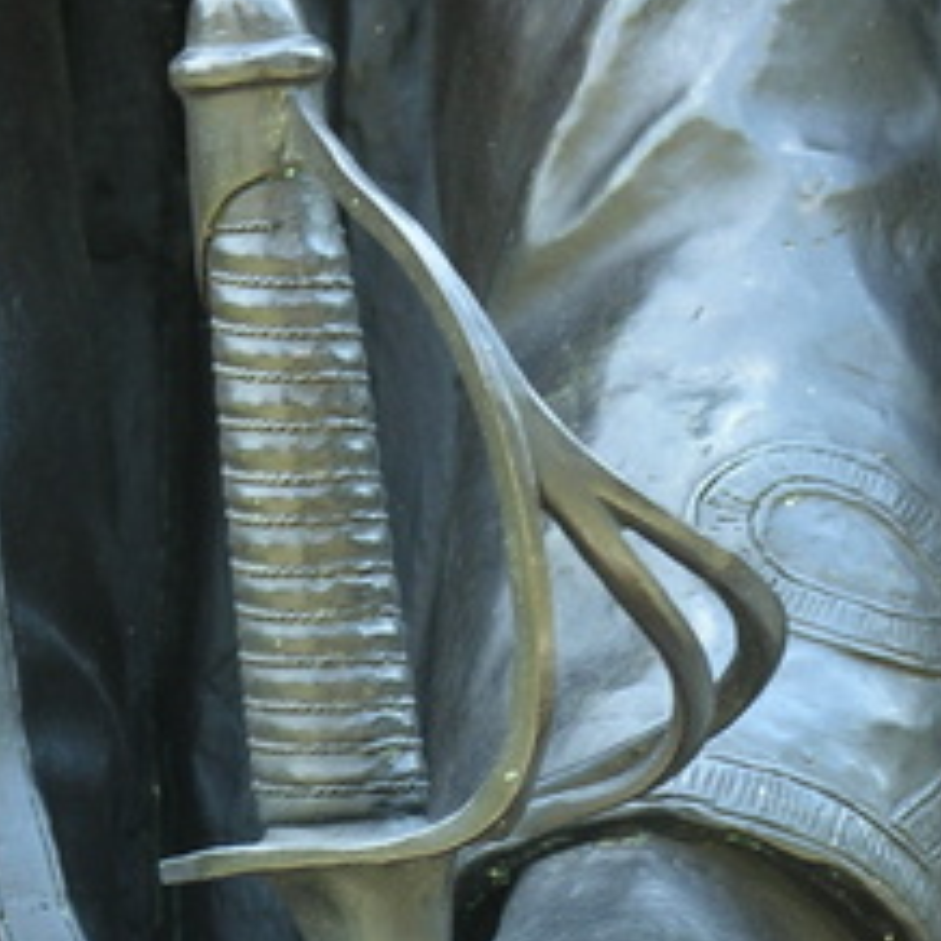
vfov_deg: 3.9
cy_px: 1096
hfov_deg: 3.9
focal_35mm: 453
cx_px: 285
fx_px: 13932
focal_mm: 35.9
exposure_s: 1/26.4
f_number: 4.3
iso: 50
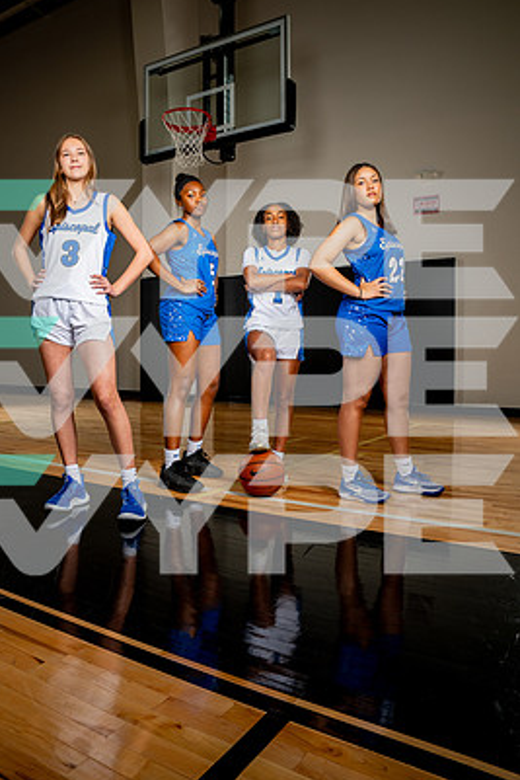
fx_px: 584
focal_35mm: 27
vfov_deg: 67.3
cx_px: 230
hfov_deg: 47.9
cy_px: 378
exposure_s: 1/500
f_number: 8
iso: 250
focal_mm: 24
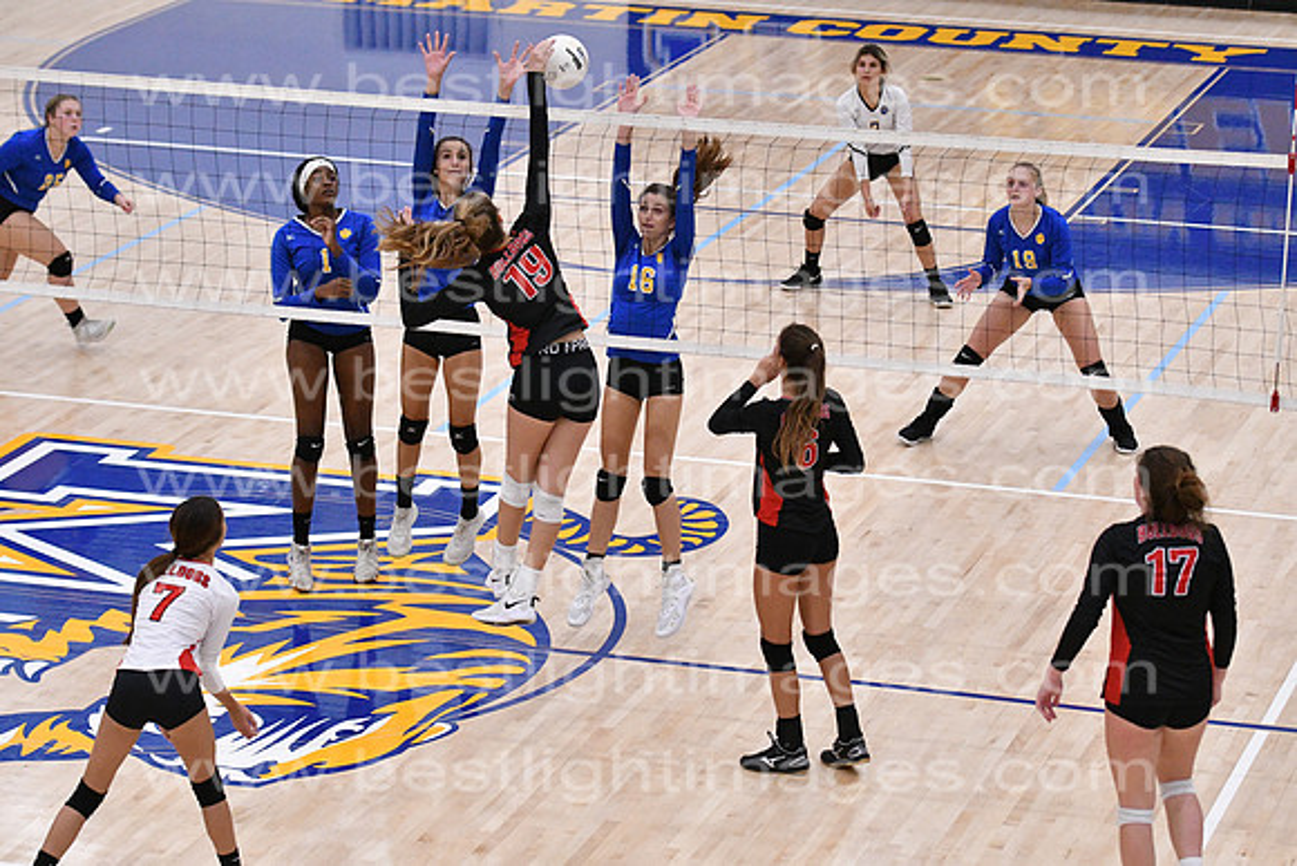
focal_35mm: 128
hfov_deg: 16.1
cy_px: 433
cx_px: 648
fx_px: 4594
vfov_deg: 10.8
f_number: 3.2
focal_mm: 85
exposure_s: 1/1250
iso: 6400
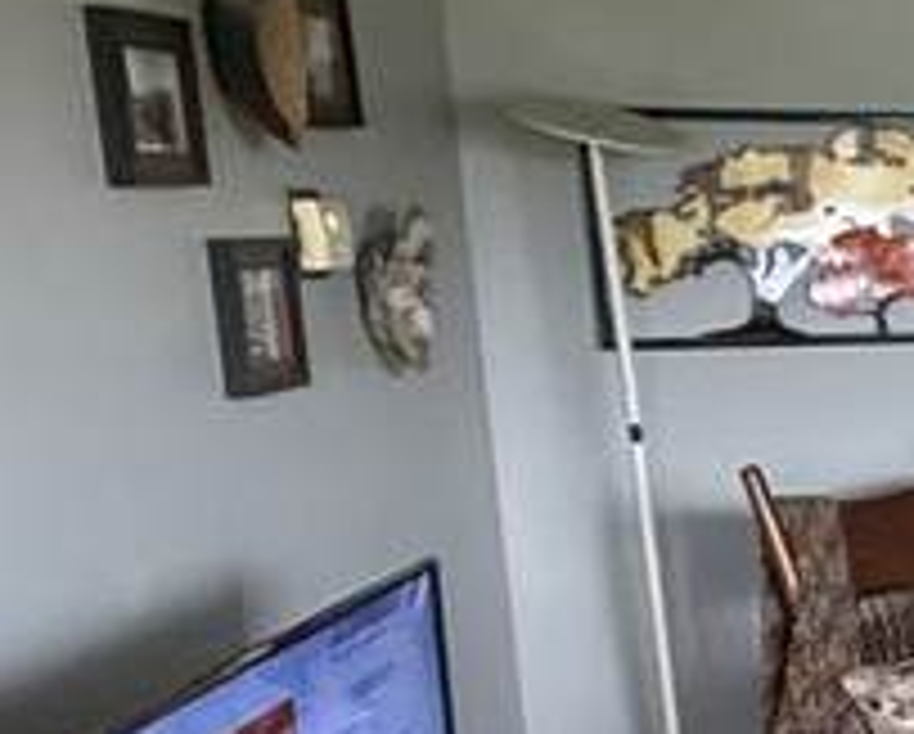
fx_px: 2330
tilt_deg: -7.3
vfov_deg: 17.8
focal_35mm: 86
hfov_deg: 13.1
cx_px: 2440
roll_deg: +0.1
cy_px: 536
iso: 320
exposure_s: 1/91
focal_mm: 2.22
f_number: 2.2
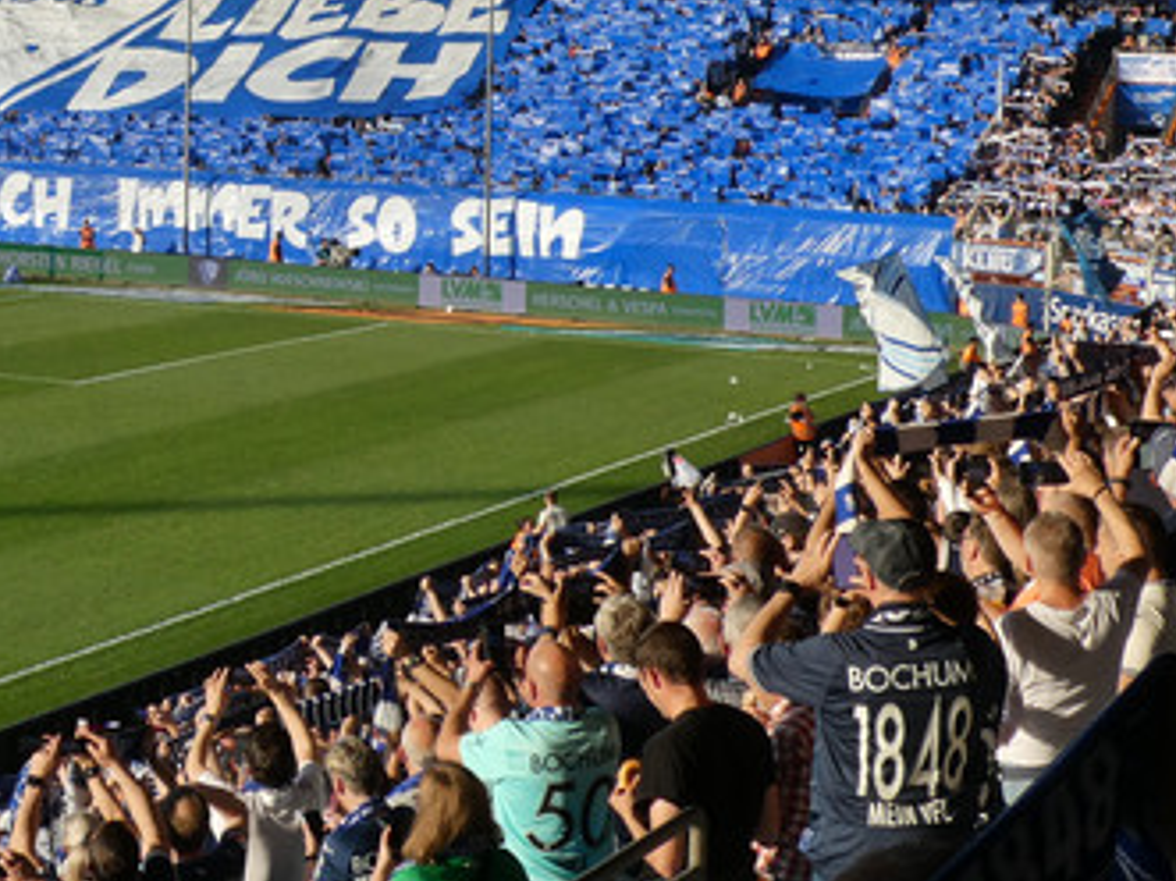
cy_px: 85
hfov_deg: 21.2
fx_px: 3090
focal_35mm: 91
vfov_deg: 16.0
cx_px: 188
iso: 80
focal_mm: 8.4
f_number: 4
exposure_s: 1/400
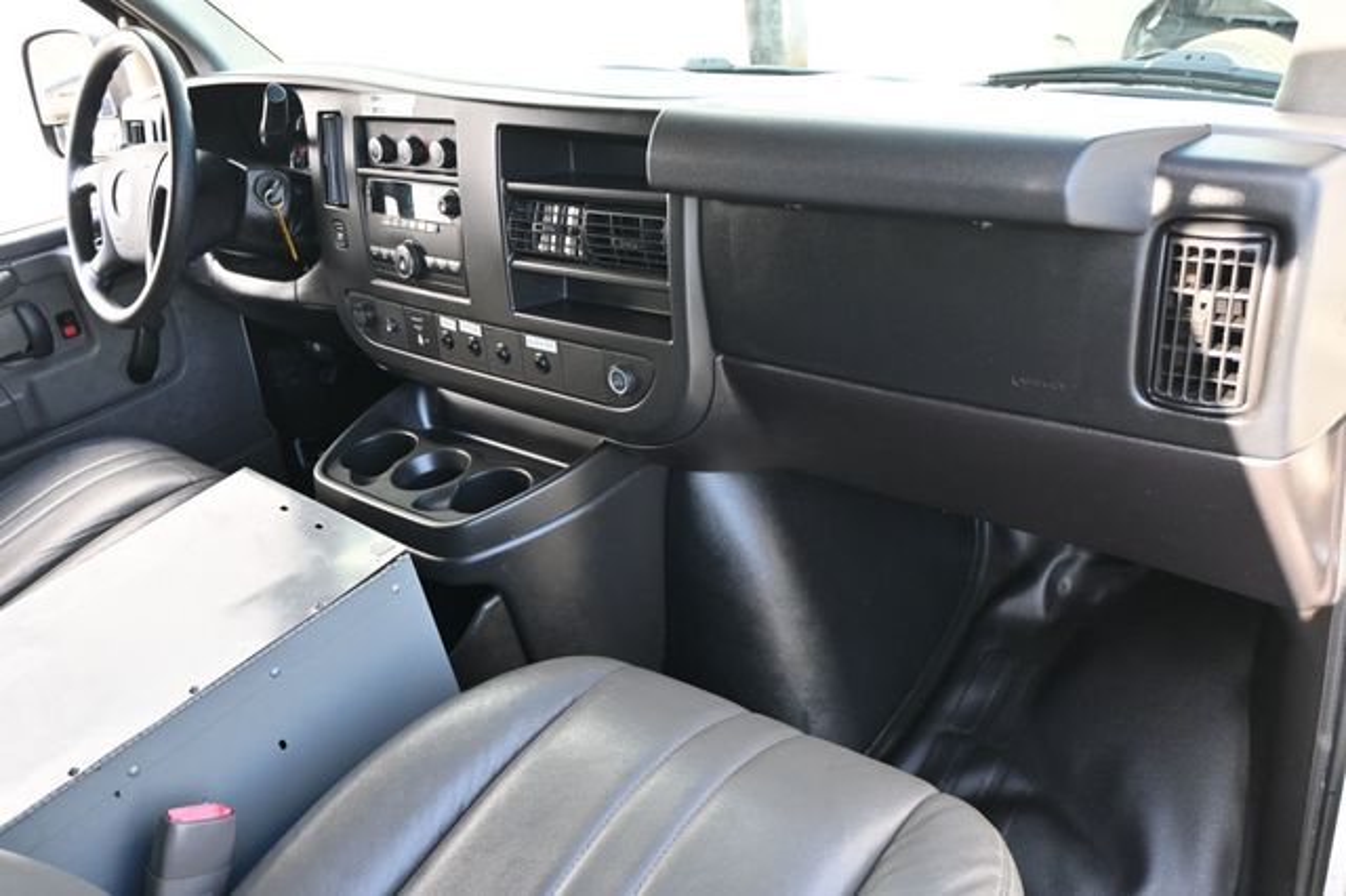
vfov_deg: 45.6
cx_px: 673
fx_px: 1065
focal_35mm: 28
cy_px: 448
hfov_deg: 64.6
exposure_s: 1/200
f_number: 3.8
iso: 400
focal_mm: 19
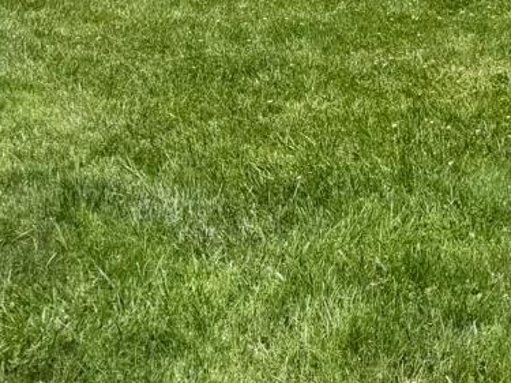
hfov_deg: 17.6
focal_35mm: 96
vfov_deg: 13.7
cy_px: -313
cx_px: 835
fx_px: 1417
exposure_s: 1/3279
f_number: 1.78
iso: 80
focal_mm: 6.76
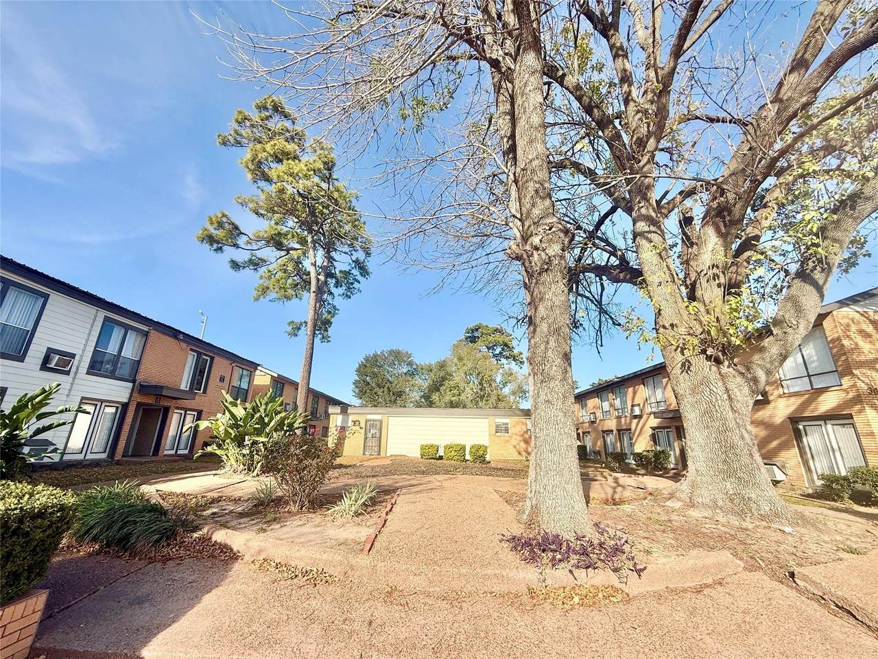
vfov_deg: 85.7
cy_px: 330
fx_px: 355
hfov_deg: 102.1
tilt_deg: +17.4
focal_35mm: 14
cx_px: 439
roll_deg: -0.6
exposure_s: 1/1613
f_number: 2.2
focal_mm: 2.22
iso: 50
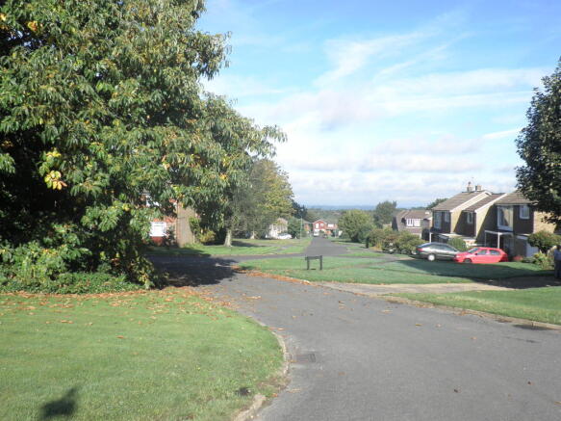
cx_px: 280
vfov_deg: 44.1
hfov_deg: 56.8
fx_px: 518
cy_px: 210
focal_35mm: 32
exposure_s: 1/80
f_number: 9.4
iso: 64
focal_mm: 5.9
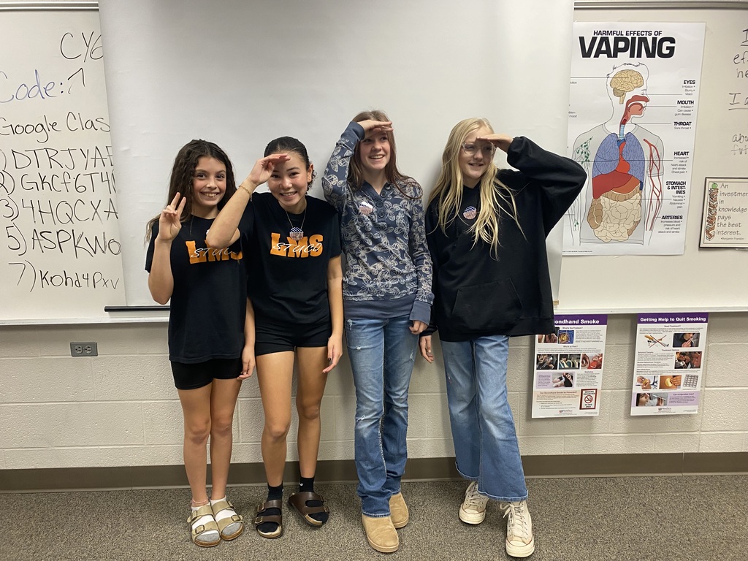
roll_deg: +0.2
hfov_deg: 67.3
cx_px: 374
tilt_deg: -10.3
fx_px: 562
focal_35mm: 26
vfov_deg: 53.1
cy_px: 280
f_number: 1.8
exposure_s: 1/60
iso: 125
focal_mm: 4.25
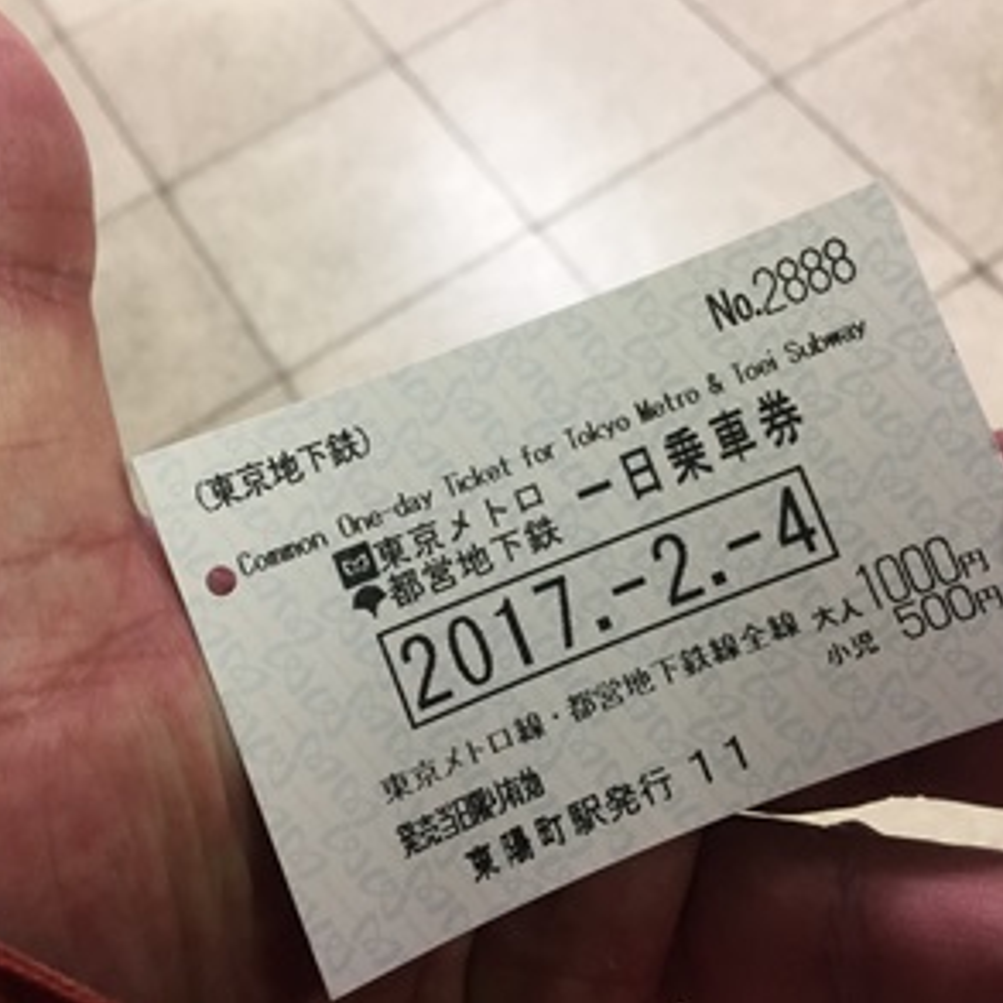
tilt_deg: -62.6
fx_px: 1147
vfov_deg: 47.2
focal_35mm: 35
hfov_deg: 47.2
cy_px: 493
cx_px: 472
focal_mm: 4.15
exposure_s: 1/30
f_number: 2.2
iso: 50
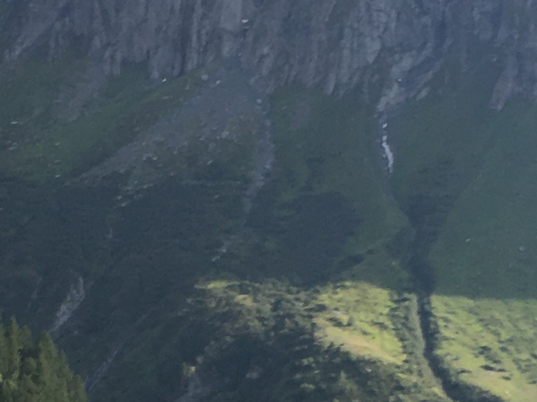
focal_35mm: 134
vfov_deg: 10.9
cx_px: 114
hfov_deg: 14.6
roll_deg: -5.7
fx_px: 2078
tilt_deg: -3.0
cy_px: 489
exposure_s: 1/674
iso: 25
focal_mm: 4.15
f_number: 2.2
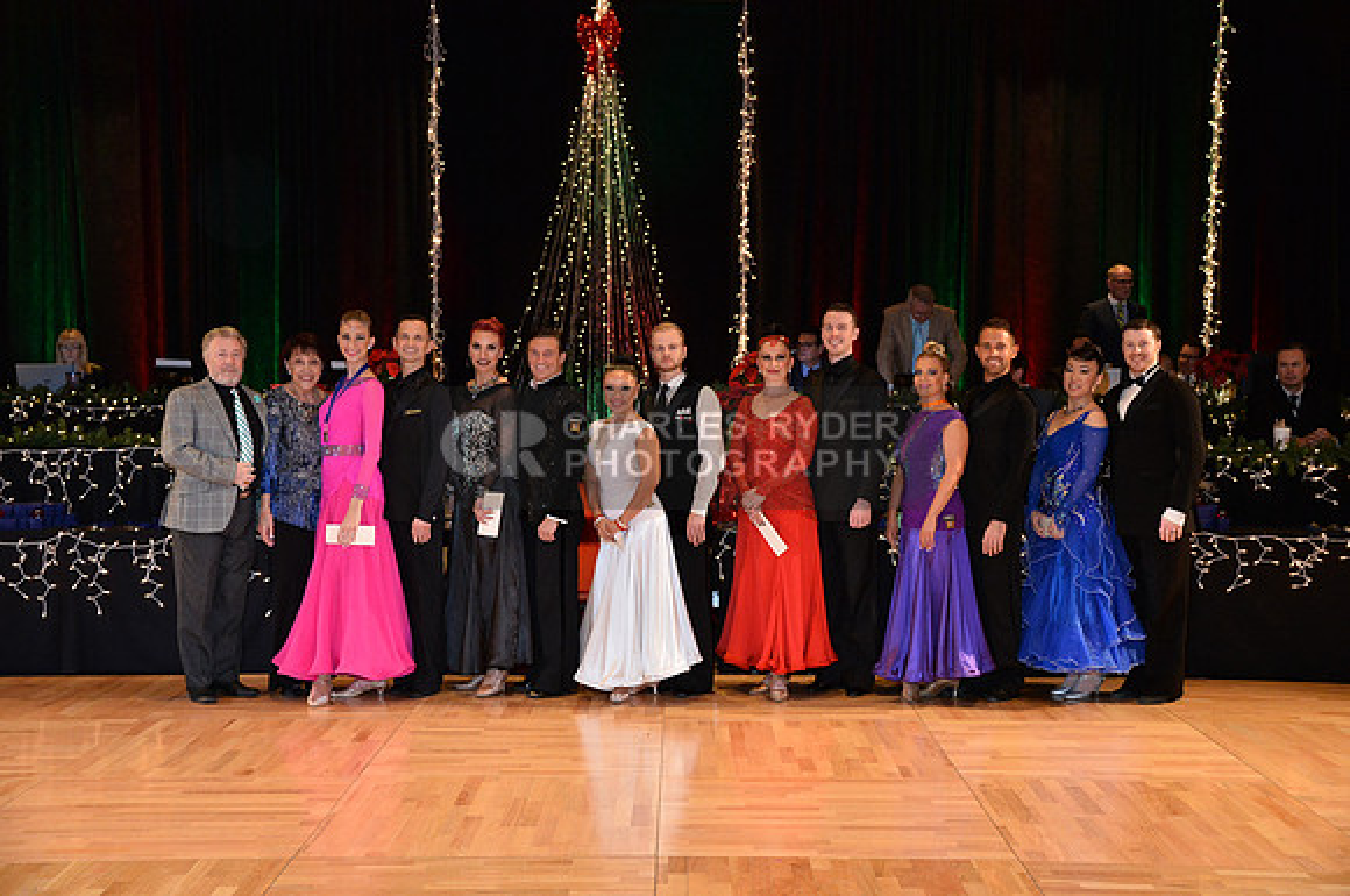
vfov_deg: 26.9
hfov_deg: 39.6
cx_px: 675
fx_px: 1872
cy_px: 448
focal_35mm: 50
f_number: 4.5
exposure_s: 1/250
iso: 2500
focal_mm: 50
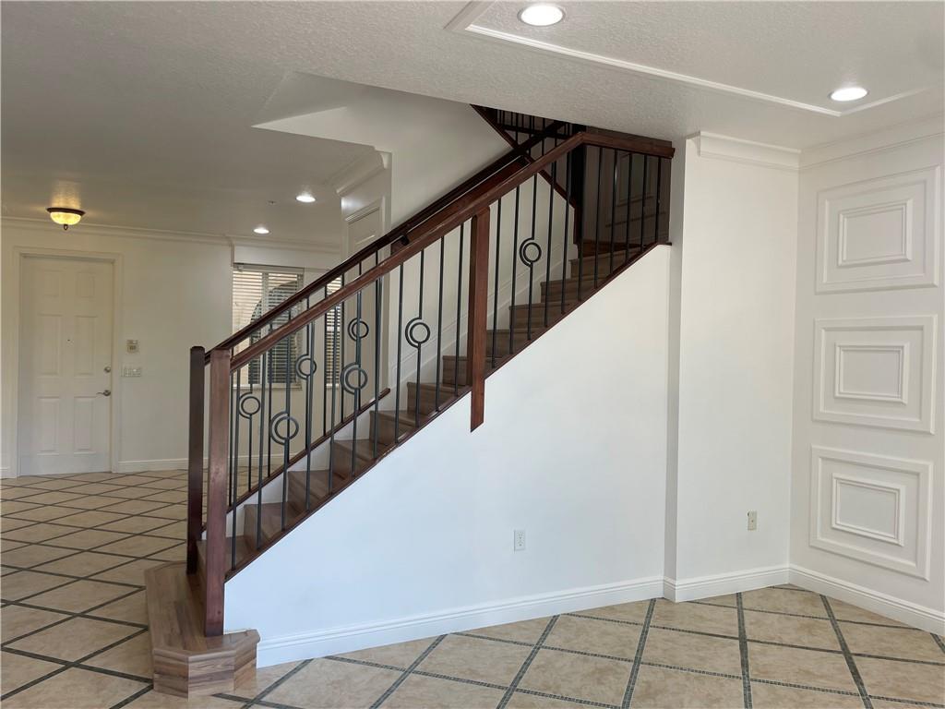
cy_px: 354
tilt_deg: -1.0
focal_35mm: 26
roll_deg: -1.6
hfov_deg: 67.3
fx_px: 710
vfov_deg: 53.1
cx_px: 472
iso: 32
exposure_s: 1/137
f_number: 1.6
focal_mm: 4.2
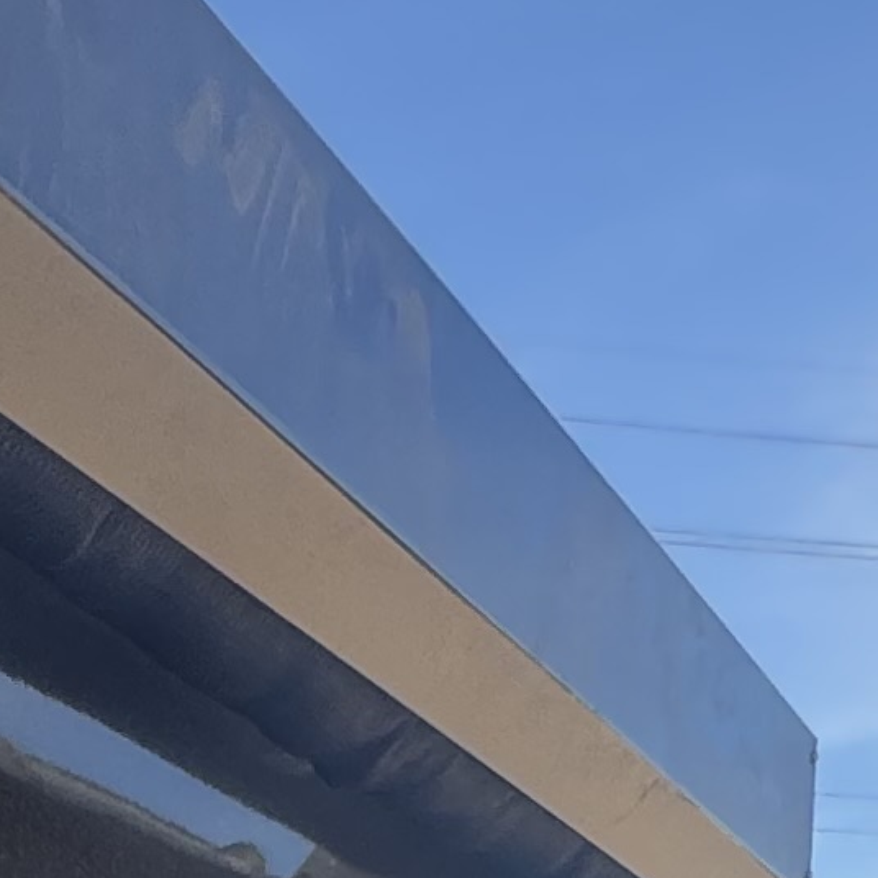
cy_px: 2129
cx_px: -708
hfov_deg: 15.9
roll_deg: -0.1
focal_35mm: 93
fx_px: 2669
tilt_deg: -14.7
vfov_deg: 13.5
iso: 40
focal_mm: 2.22
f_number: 2.2
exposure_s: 1/260
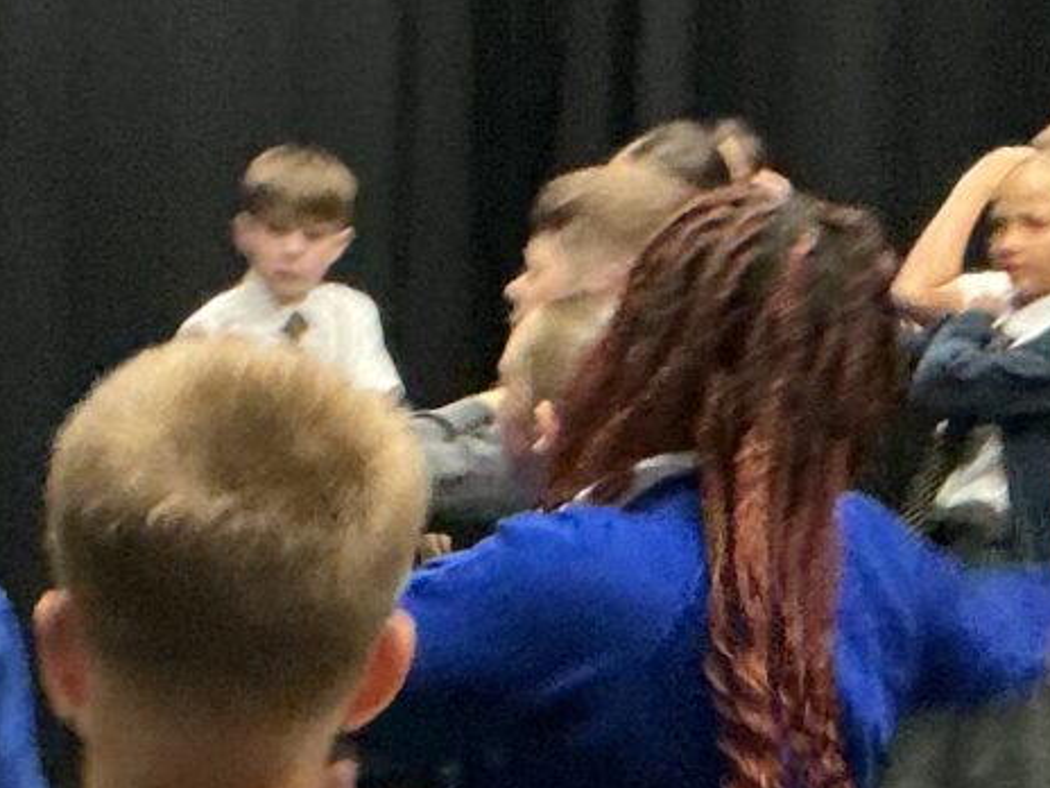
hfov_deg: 12.3
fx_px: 4853
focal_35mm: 160
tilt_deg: -6.0
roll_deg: -1.6
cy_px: 543
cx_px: 935
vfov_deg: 9.3
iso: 500
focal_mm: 3
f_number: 1.8
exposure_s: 1/30
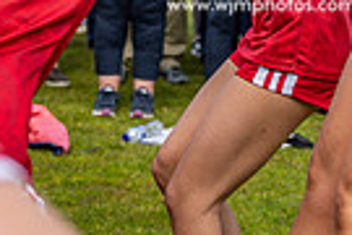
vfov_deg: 6.7
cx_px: 261
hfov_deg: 10.2
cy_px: -103
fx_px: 1975
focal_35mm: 202
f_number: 2.8
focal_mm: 47
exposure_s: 1/1600
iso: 100
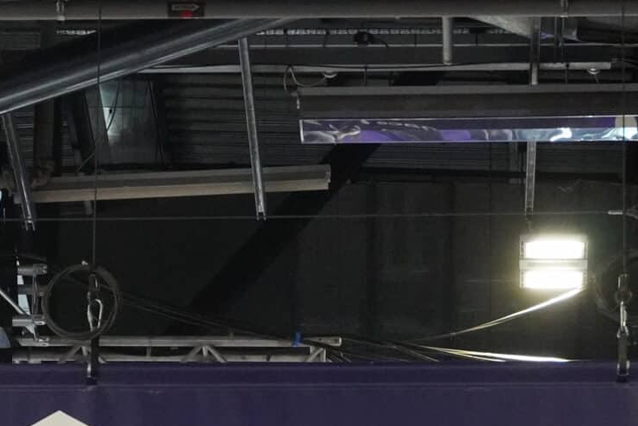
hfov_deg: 7.5
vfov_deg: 5.0
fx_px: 4891
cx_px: 165
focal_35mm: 276
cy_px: 572
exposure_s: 1/60
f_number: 5.6
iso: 6400
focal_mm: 66
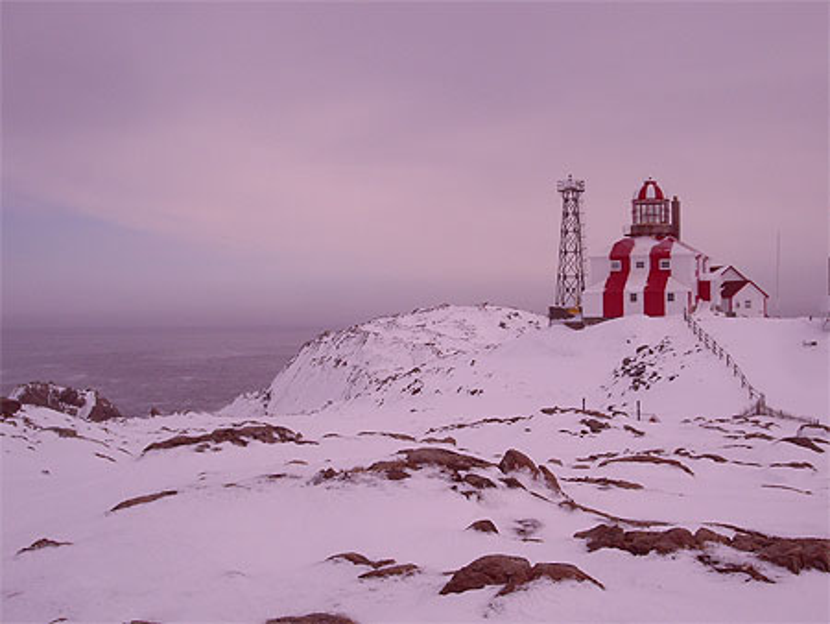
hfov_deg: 38.2
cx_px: 415
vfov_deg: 29.1
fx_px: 1200
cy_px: 312
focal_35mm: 50
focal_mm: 8.2
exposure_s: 1/1000
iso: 80
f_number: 5
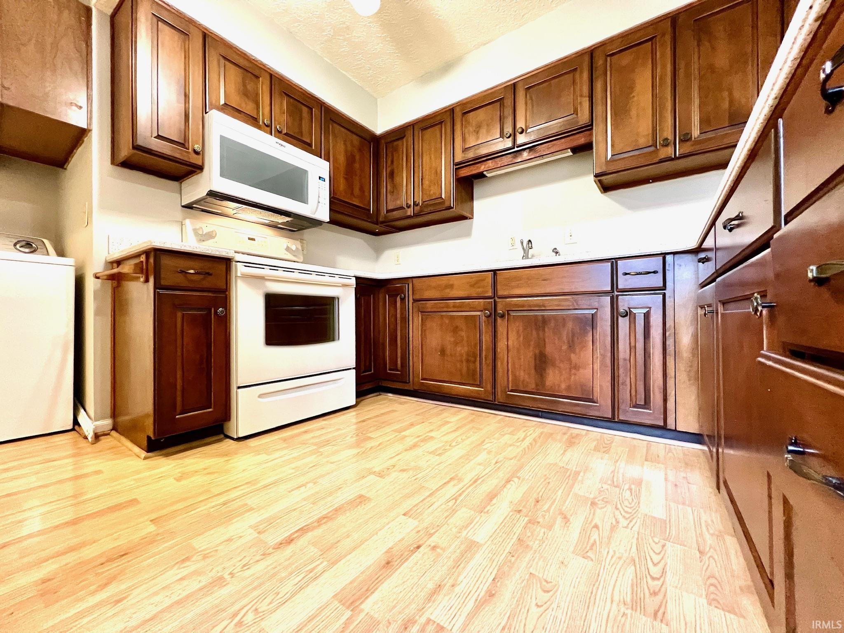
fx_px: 317
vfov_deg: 89.9
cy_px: 316
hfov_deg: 106.2
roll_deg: +1.2
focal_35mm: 13
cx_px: 422
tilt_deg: +0.0
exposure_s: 1/60
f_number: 1.8
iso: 500
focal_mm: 1.57
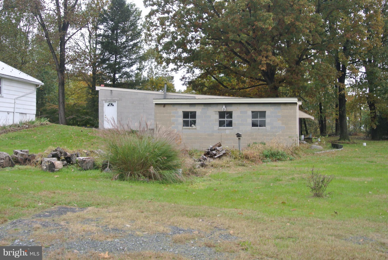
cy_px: 130
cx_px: 194
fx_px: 432
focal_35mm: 40
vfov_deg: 33.5
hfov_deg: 48.4
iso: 250
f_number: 4.2
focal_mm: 15.1
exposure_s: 1/60
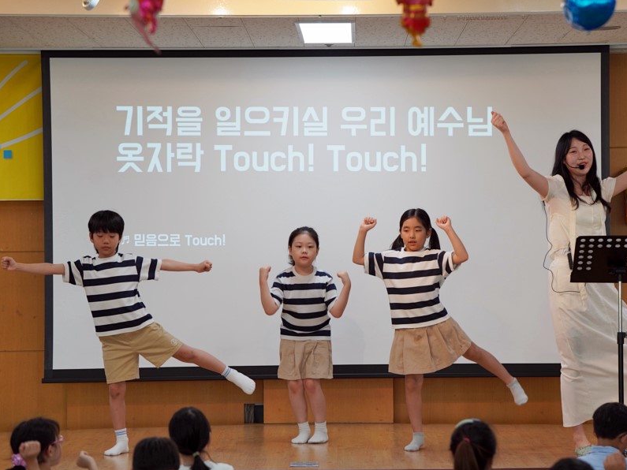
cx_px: 353
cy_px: 235
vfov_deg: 12.0
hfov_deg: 16.0
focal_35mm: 123
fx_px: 2228
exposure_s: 1/160
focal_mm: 113
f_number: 4
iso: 500
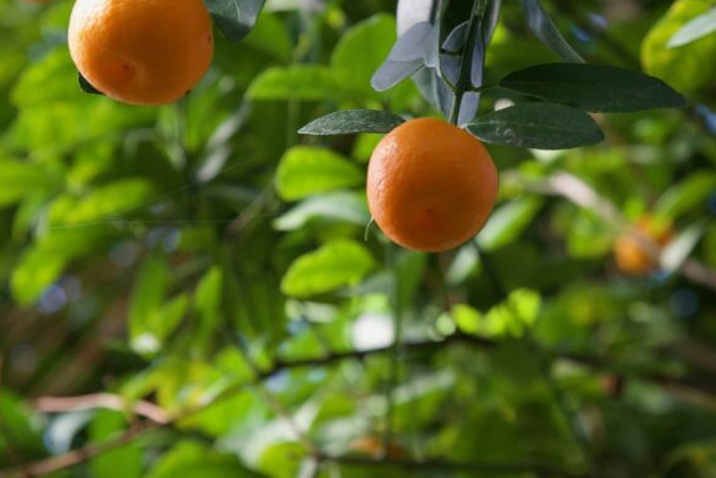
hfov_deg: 14.0
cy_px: 117
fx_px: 2905
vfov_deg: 9.4
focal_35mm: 146
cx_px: 453
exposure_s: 1/160
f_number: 6.3
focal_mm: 82
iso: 320
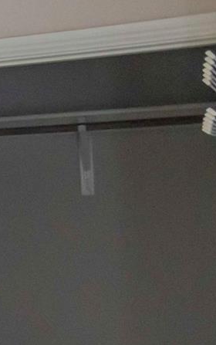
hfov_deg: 9.1
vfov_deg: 22.5
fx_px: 790
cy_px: 422
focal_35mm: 84
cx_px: -565
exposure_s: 1/125
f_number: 4
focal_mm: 12
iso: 1250
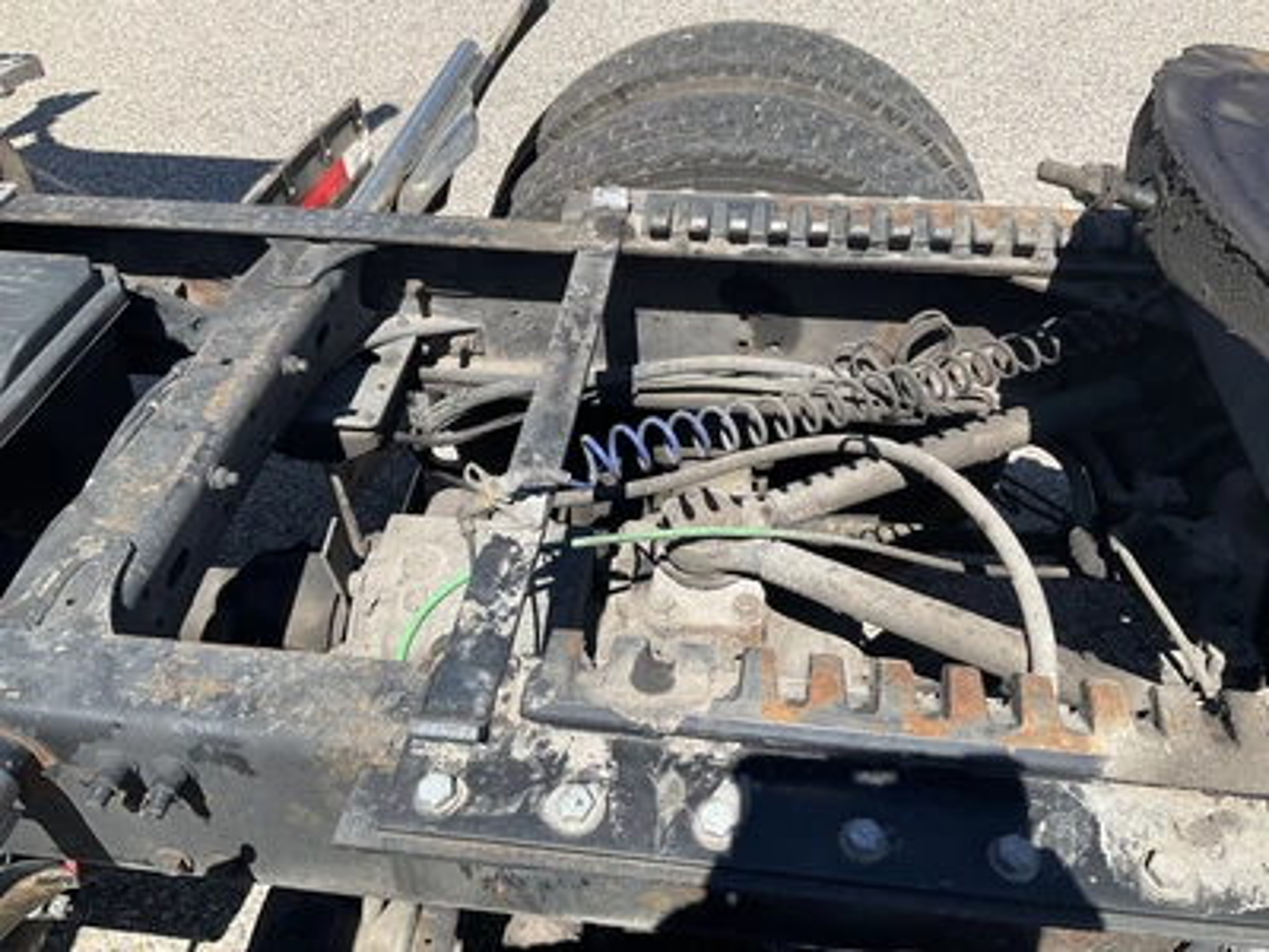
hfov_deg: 61.7
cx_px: 634
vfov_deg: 48.2
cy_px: 476
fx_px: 1063
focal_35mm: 29
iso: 25
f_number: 1.8
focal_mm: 3
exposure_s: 1/1168
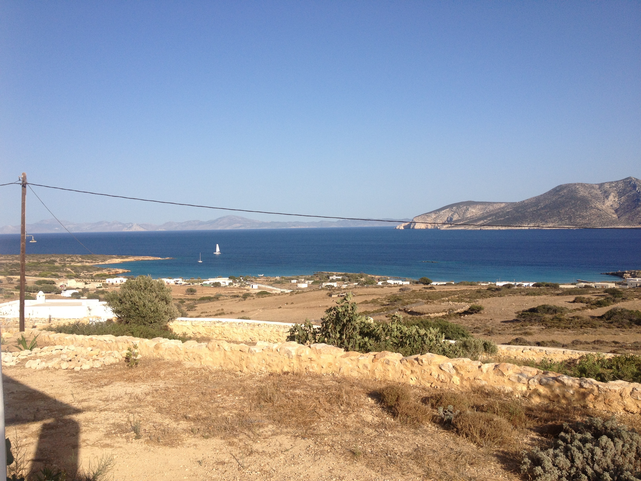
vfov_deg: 40.7
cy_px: 240
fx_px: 648
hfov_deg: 52.6
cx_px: 320
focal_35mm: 35
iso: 50
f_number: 2.4
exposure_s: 1/2045
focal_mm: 4.28
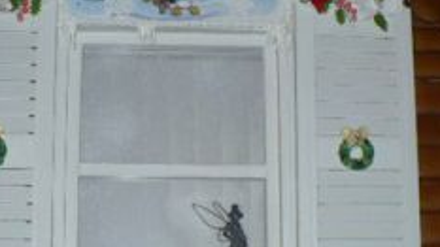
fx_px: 968
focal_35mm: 83
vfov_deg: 14.5
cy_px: 94
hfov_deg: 25.6
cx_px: 193
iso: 100
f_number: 2.8
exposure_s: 1/30
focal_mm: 6.1
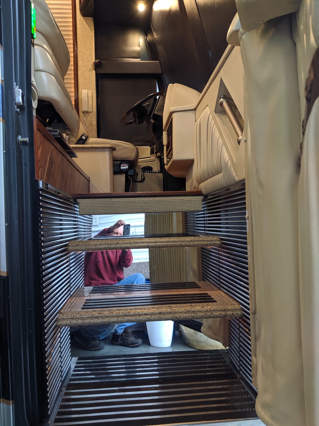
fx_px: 332
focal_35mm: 27
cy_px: 213
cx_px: 160
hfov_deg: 51.4
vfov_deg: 65.3
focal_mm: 4.44
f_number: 1.8
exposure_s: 1/60
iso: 325
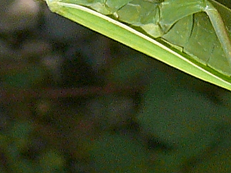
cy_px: -64
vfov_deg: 4.9
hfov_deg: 6.6
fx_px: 2009
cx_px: 129
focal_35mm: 301
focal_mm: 16.7
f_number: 5.6
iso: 100
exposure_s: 1/250
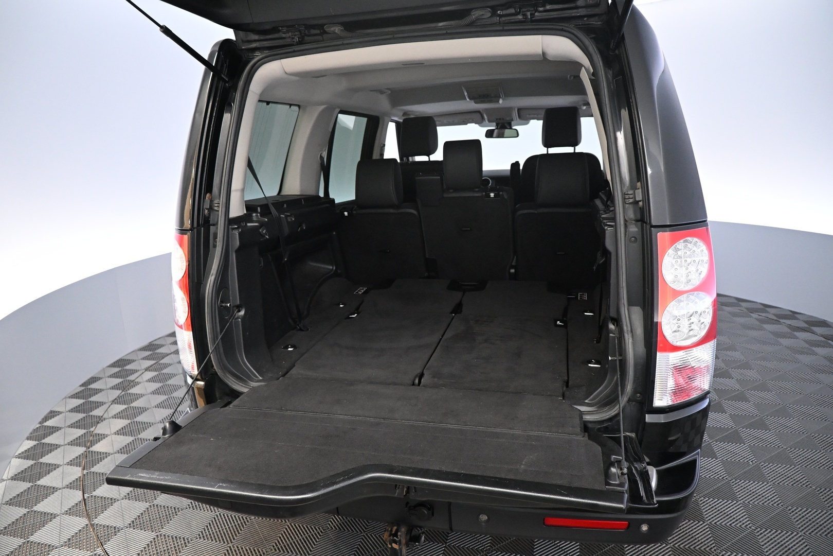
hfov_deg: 73.7
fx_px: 555
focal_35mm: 24
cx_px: 416
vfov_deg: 53.1
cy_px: 278
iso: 3200
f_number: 3.5
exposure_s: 1/100
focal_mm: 16
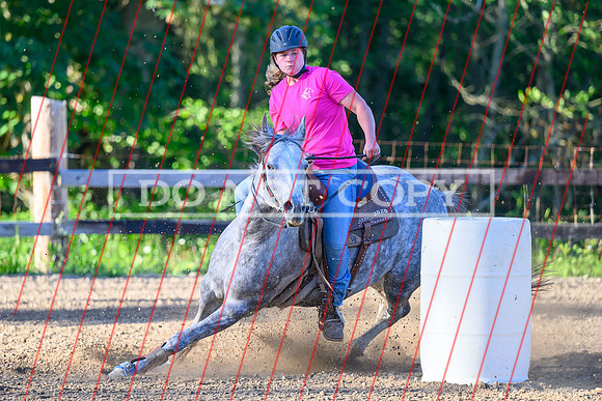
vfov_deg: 5.4
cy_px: 206
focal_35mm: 256
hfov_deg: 8.1
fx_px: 4275
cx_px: 272
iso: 1000
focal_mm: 175
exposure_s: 1/2500
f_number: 2.8
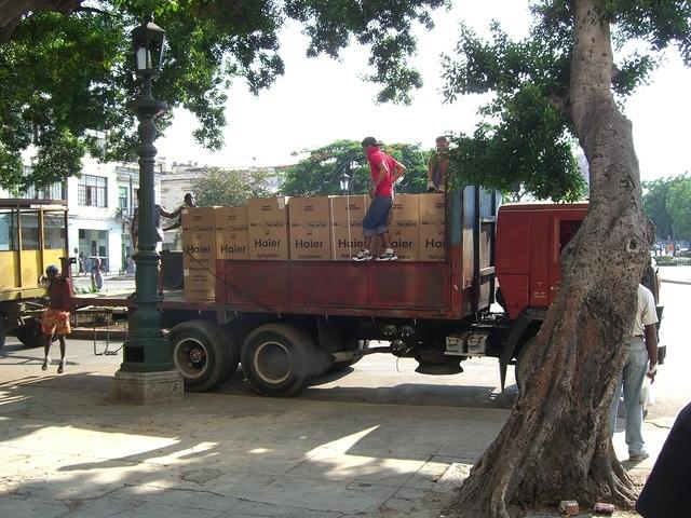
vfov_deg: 37.7
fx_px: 759
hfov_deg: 49.0
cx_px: 346
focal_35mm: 38
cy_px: 259
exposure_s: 1/200
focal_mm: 7.9
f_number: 4
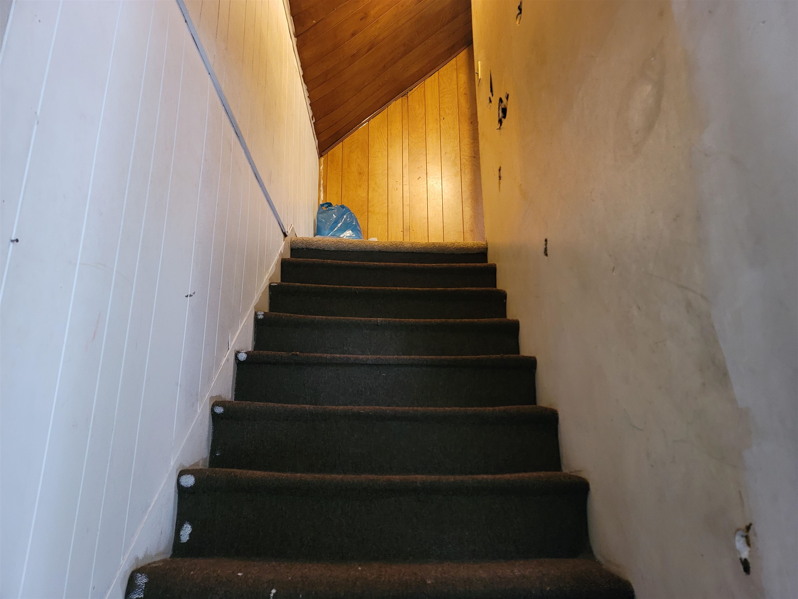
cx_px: 399
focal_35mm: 25
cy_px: 300
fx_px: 576
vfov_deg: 54.9
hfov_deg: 69.4
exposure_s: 1/24
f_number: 1.8
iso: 1000
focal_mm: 7
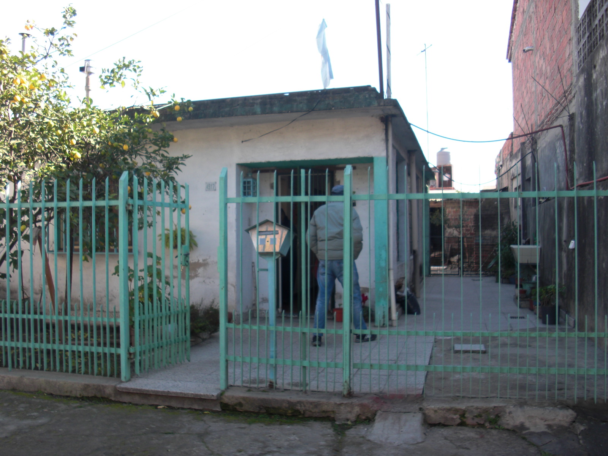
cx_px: 304
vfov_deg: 39.7
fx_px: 632
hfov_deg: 51.4
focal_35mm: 36
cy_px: 228
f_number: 2.8
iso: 50
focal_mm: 6.3
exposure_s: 1/160
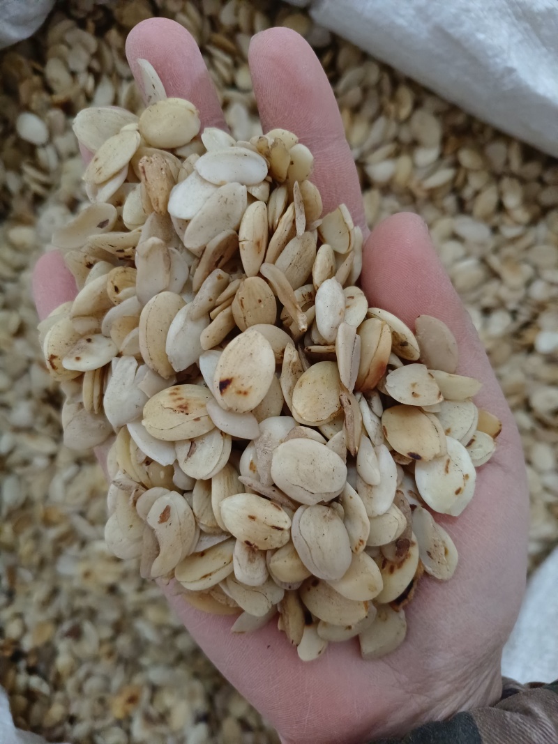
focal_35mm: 23
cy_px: 372
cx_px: 279
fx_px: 494
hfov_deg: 58.9
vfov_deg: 73.9
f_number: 1.88
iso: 2413
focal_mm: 5.5
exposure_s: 1/100
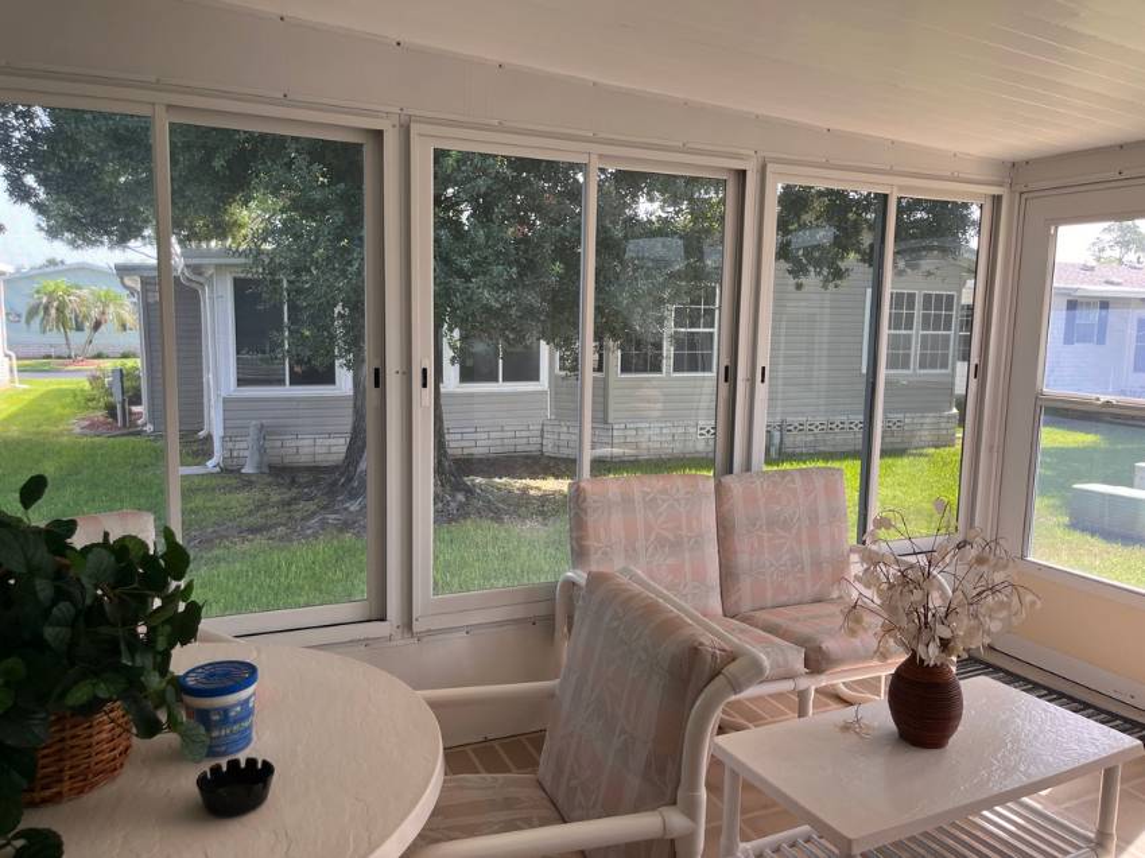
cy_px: 429
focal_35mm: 26
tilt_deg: -7.8
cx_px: 572
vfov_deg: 53.0
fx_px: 860
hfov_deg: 67.3
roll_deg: -0.9
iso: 64
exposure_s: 1/121
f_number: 1.6
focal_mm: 5.1
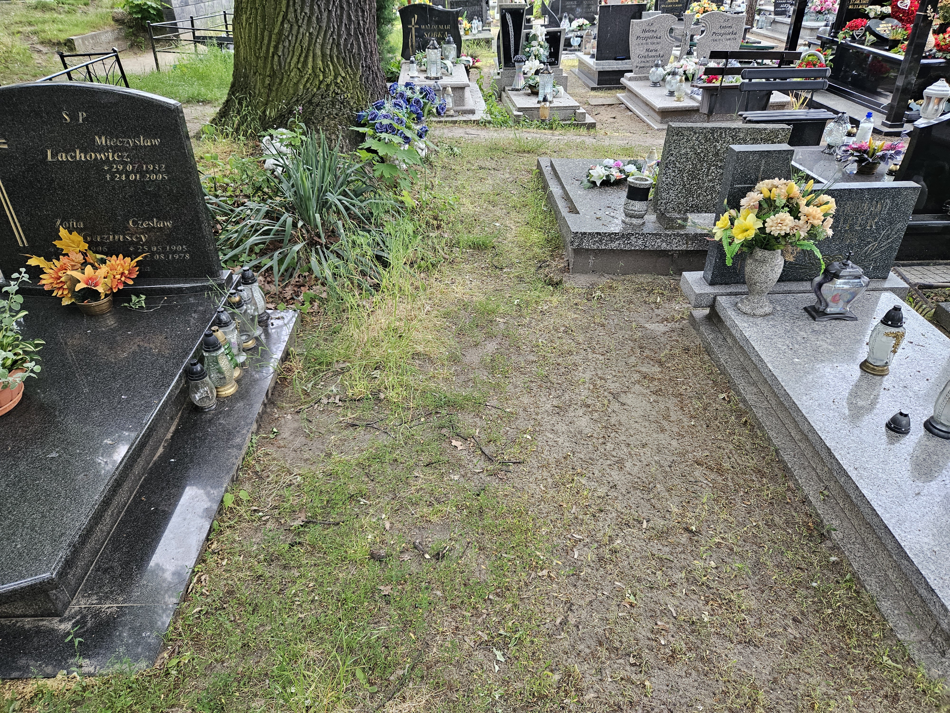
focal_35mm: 23
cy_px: 356
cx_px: 475
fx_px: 631
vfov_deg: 58.9
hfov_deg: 73.9
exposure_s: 1/180
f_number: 1.8
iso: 200
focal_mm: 5.4
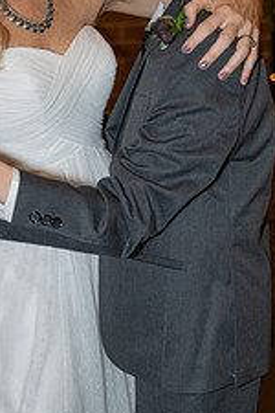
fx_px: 1008
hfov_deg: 15.5
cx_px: 112
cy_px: 176
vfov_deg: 23.1
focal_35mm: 88
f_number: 2.8
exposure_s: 1/125
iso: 2000
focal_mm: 44
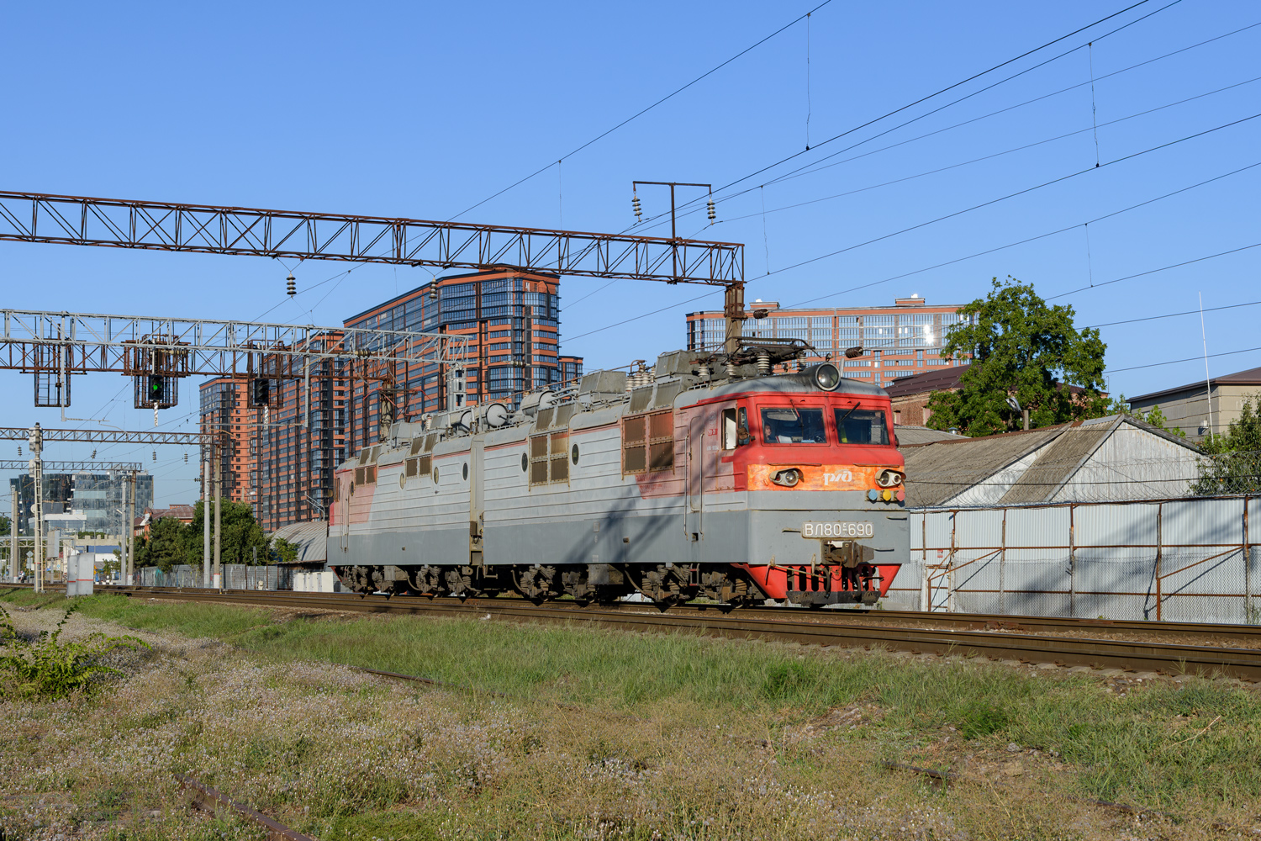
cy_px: 420
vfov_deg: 27.0
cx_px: 630
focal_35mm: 50
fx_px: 1751
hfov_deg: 39.6
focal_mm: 50
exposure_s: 1/500
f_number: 8
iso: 200
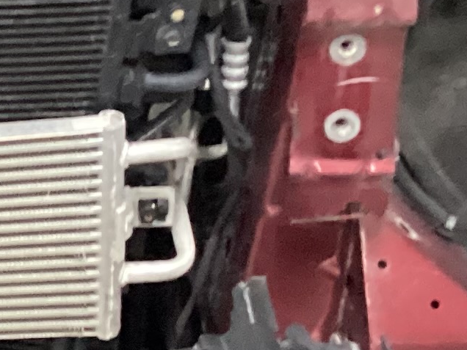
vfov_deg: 9.3
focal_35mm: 159
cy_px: 197
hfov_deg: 11.6
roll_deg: +0.3
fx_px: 2145
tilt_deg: -33.7
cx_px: -333
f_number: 2.4
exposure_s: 1/30
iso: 640
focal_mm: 3.3
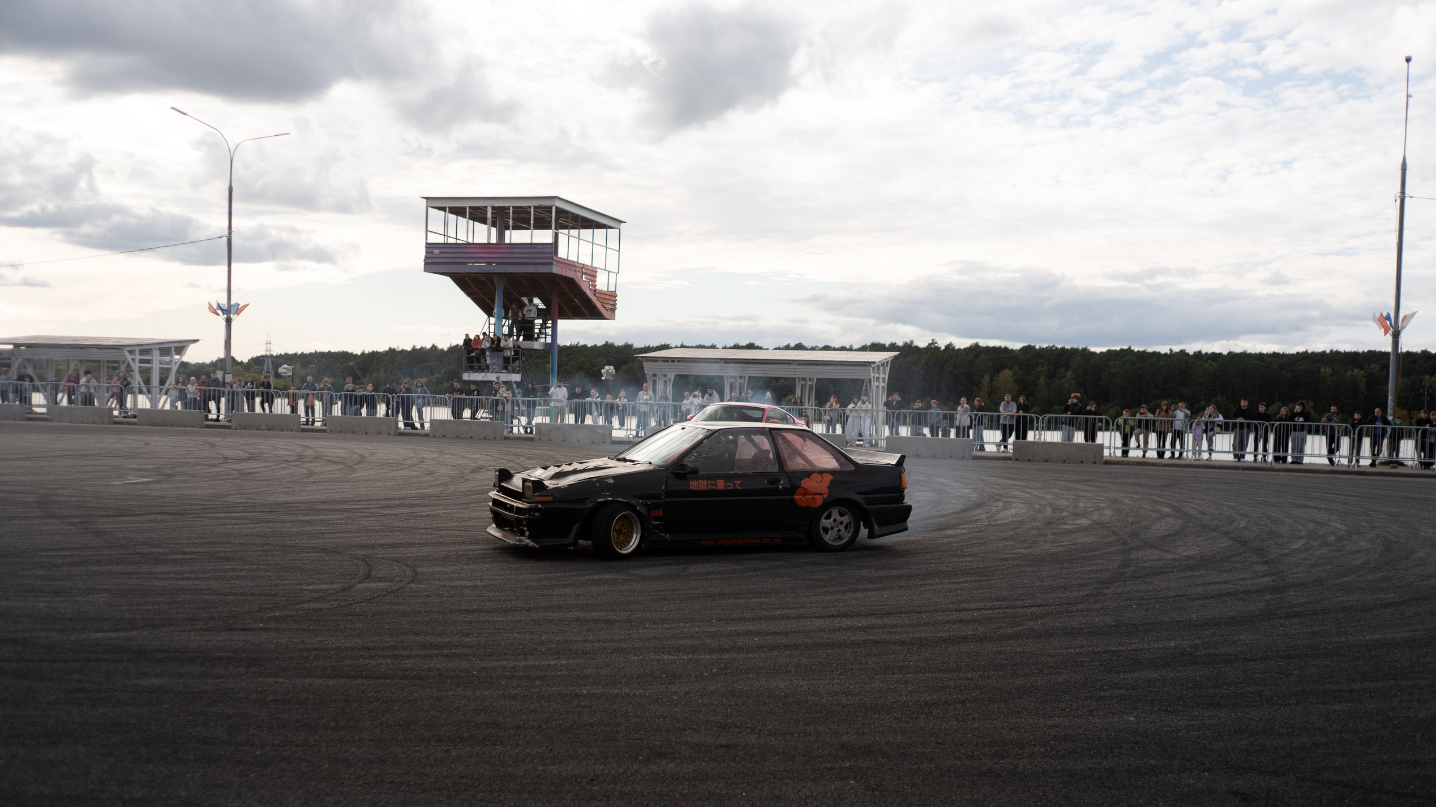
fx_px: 1409
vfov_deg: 31.9
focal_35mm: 37
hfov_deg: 54.0
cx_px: 723
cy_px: 478
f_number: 2.2
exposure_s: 1/2000
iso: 100
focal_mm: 35
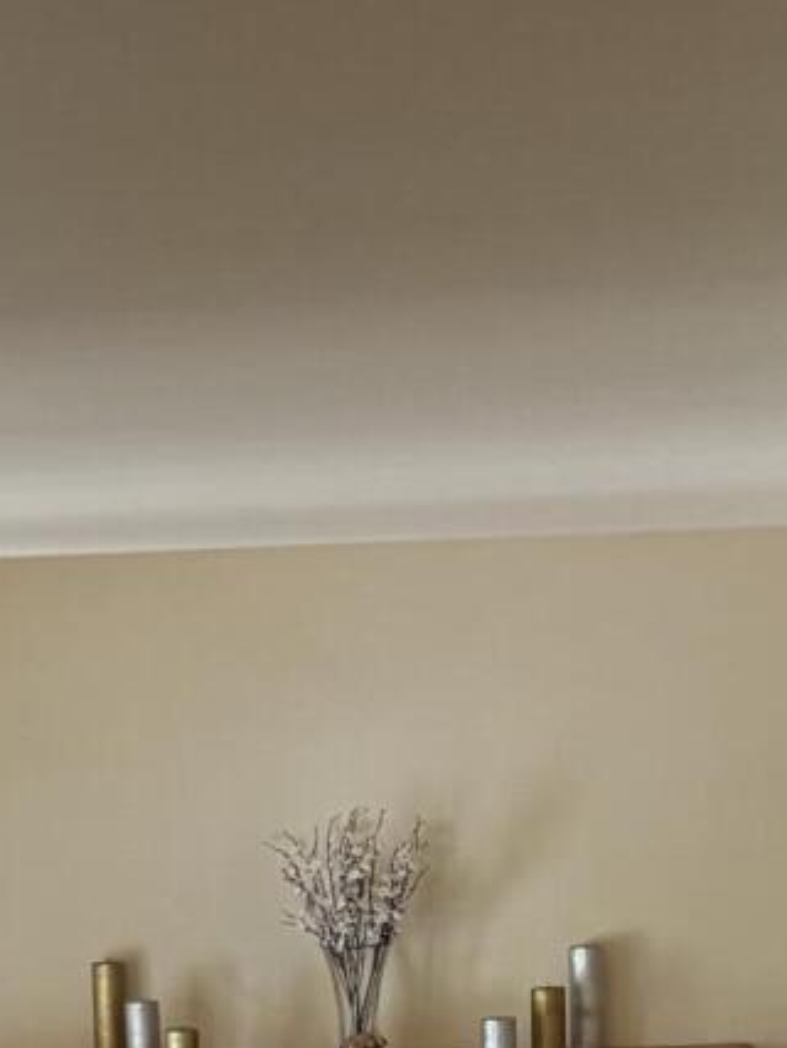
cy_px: 2020
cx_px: 212
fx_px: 3695
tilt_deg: -20.4
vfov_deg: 13.9
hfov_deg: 12.1
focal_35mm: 122
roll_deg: +2.4
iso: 160
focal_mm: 5.96
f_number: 1.6
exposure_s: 1/60
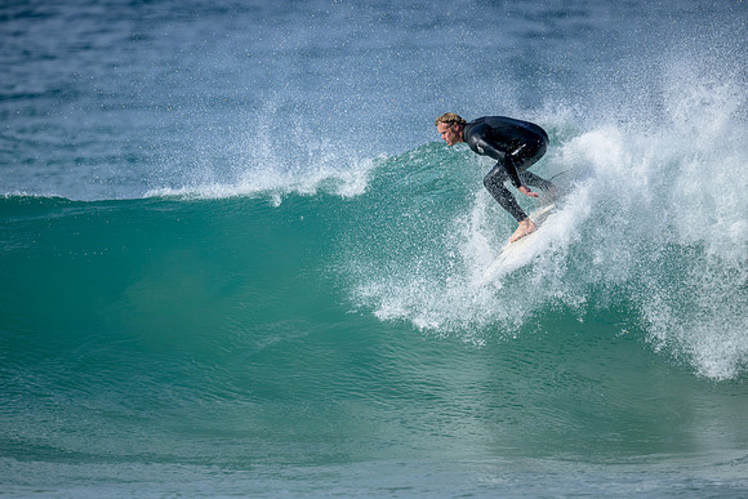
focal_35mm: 800
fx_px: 16625
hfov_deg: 2.6
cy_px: 250
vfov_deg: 1.7
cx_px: 374
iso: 450
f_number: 6.3
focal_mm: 800
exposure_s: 1/2500
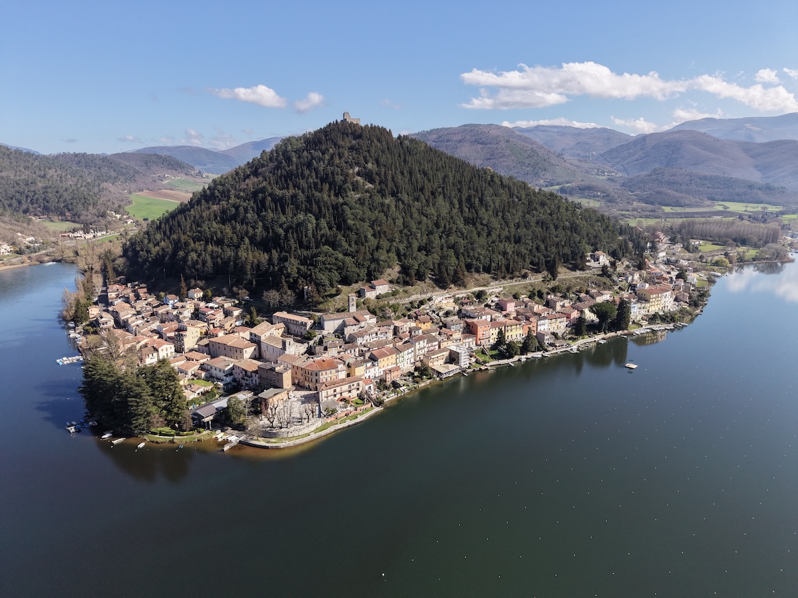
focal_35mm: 24
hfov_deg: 71.6
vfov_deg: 56.8
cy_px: 299
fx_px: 553
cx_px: 399
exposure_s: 1/640
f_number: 1.8
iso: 280
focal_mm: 8.67
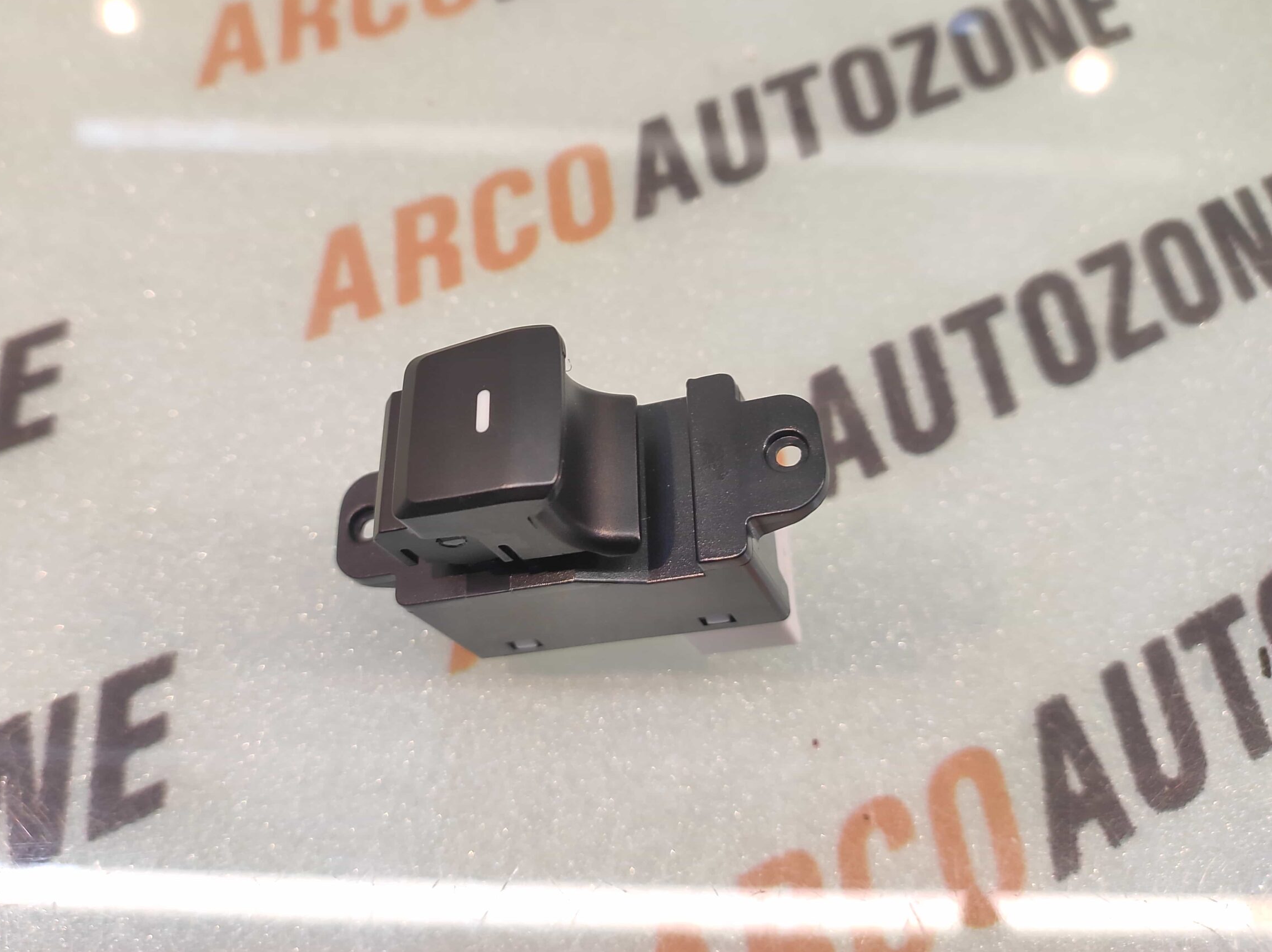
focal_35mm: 19
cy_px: 423
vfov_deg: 68.4
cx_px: 571
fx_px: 698
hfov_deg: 84.4
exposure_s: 1/33
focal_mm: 4.74
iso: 194
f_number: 1.79
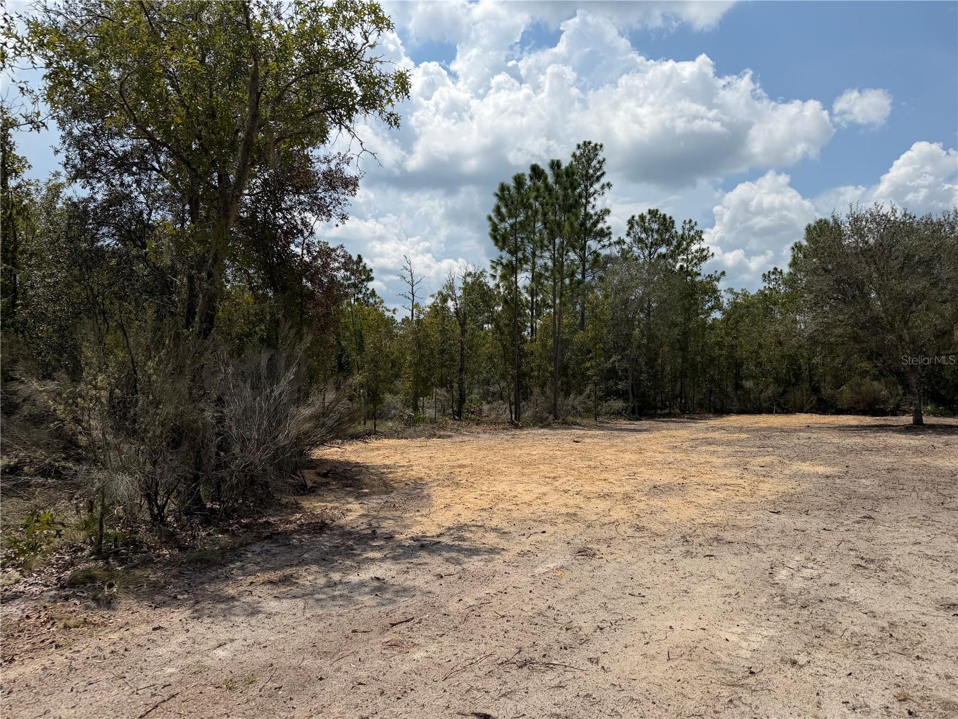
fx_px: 664
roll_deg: -0.4
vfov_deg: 56.8
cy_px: 360
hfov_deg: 71.6
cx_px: 479
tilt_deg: +2.8
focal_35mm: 24
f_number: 1.78
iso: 100
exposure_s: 1/11905
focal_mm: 6.76
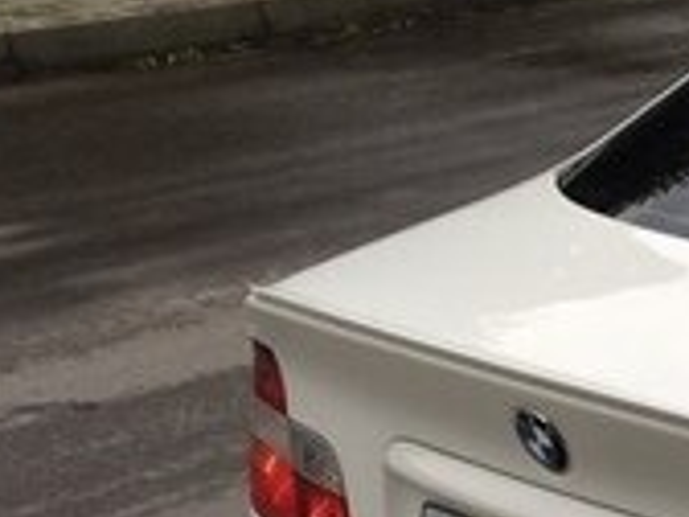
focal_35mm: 114
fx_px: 2269
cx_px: 1234
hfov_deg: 15.0
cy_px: 429
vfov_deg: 12.9
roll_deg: +0.1
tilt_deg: -19.5
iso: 32
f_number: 2.2
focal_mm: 4.15
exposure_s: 1/110
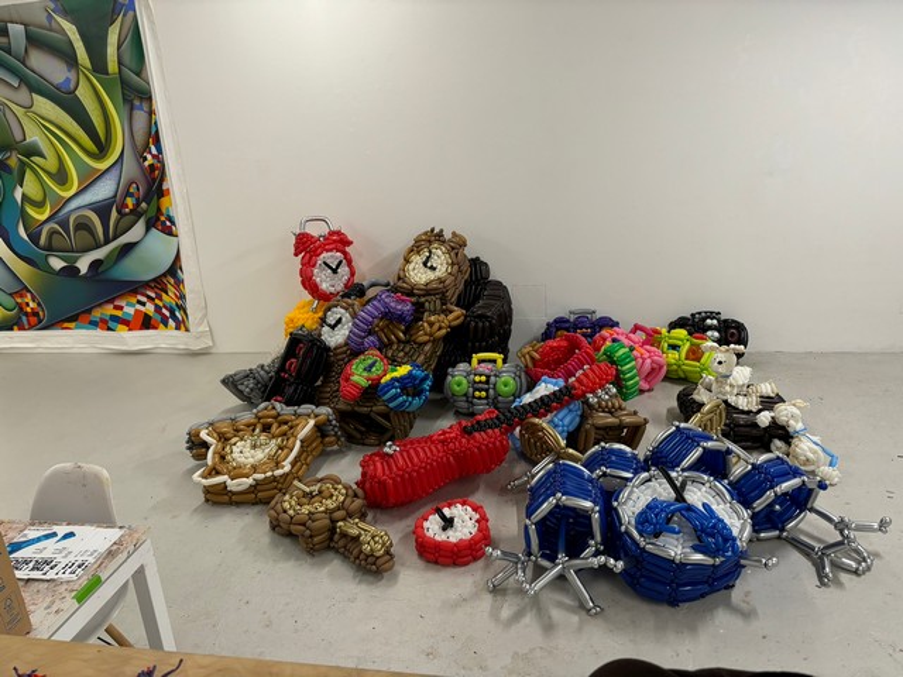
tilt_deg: -19.2
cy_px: 338
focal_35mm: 26
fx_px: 678
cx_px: 452
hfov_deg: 67.3
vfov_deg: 53.1
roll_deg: +3.5
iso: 125
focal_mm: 5.96
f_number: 1.6
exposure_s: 1/100
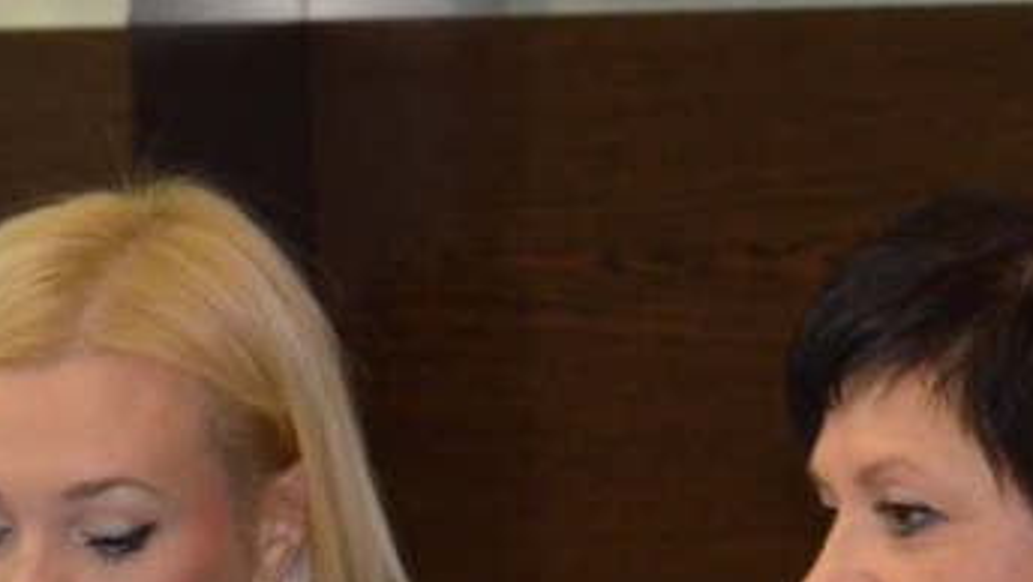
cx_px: 516
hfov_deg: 8.4
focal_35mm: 257
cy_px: 966
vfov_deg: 4.7
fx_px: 7032
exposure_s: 1/60
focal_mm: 55
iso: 3200
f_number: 5.6
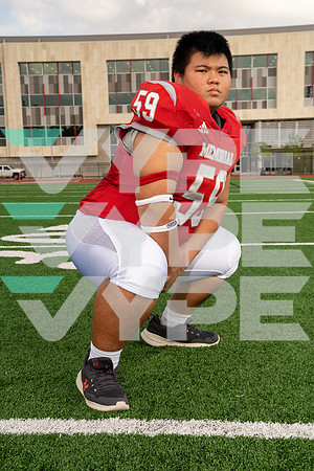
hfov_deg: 27.5
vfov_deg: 40.3
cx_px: 157
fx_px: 641
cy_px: 236
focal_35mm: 49
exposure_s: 1/250
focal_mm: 49
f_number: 8
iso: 200
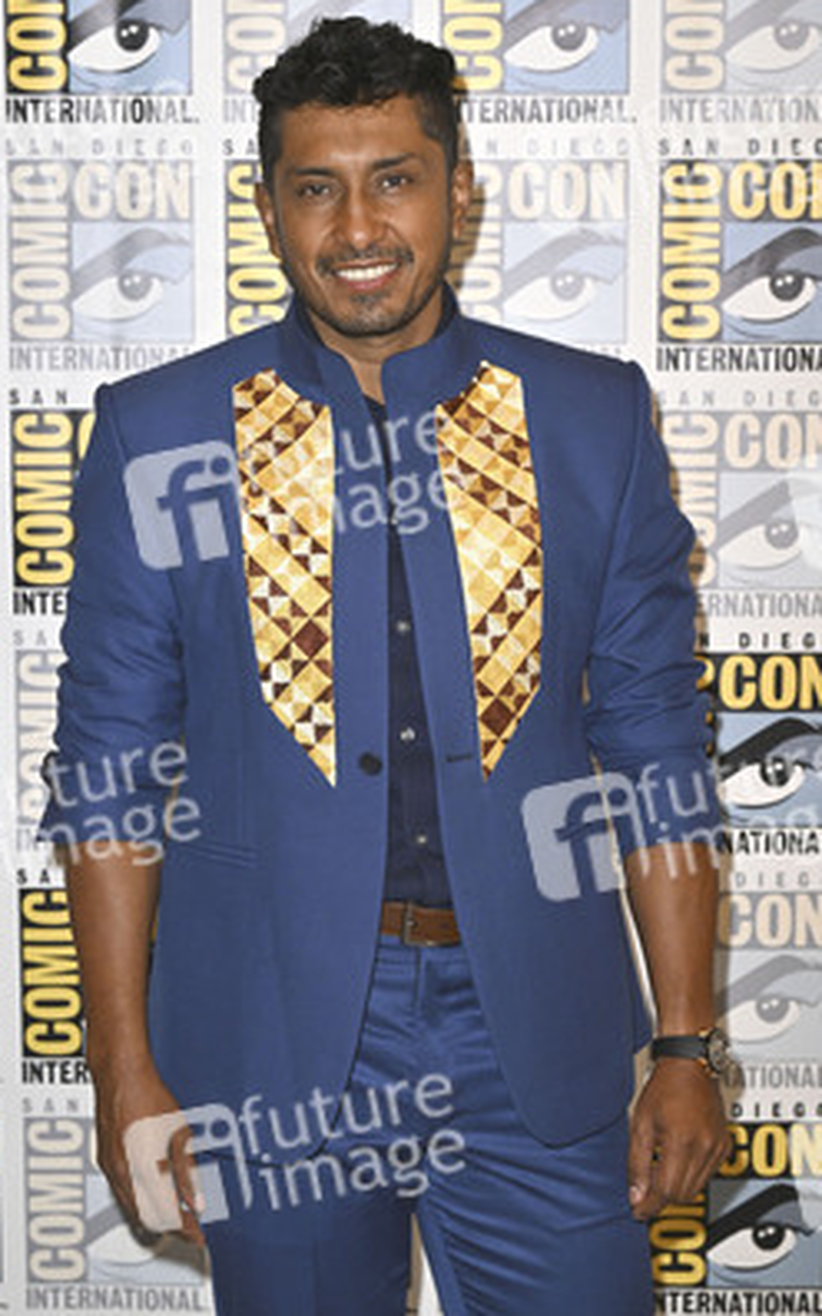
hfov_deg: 16.9
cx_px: 391
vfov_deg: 26.8
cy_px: 656
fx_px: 2761
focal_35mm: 77
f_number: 5
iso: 2500
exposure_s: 1/250
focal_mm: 75
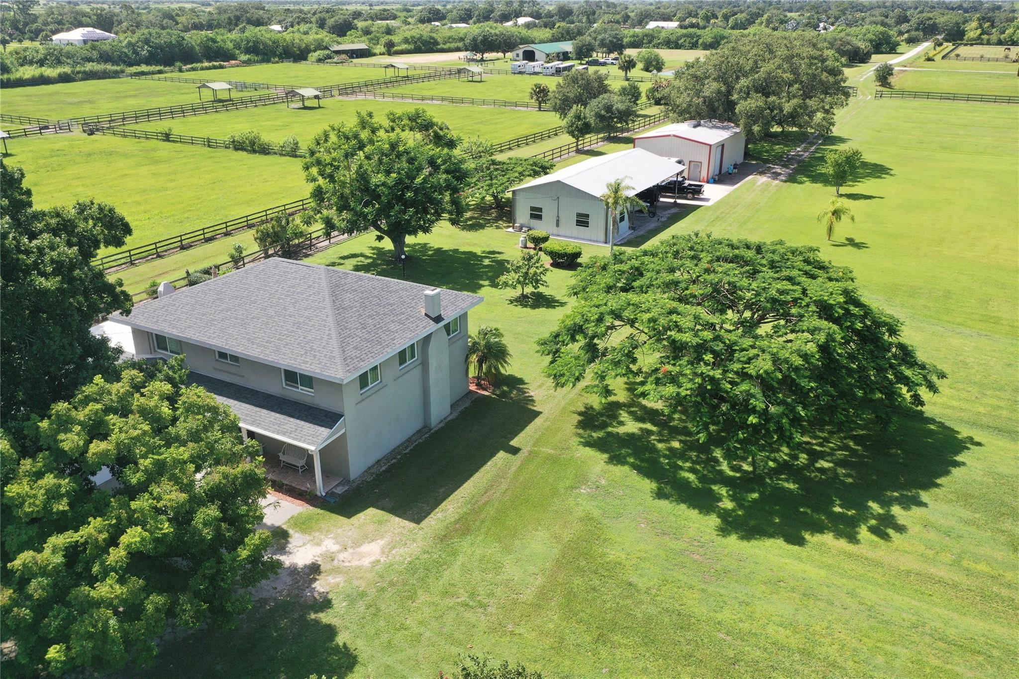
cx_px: 510
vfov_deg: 46.4
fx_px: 792
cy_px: 340
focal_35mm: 28
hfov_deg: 65.5
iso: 100
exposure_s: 1/320
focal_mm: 10.26
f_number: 5.6
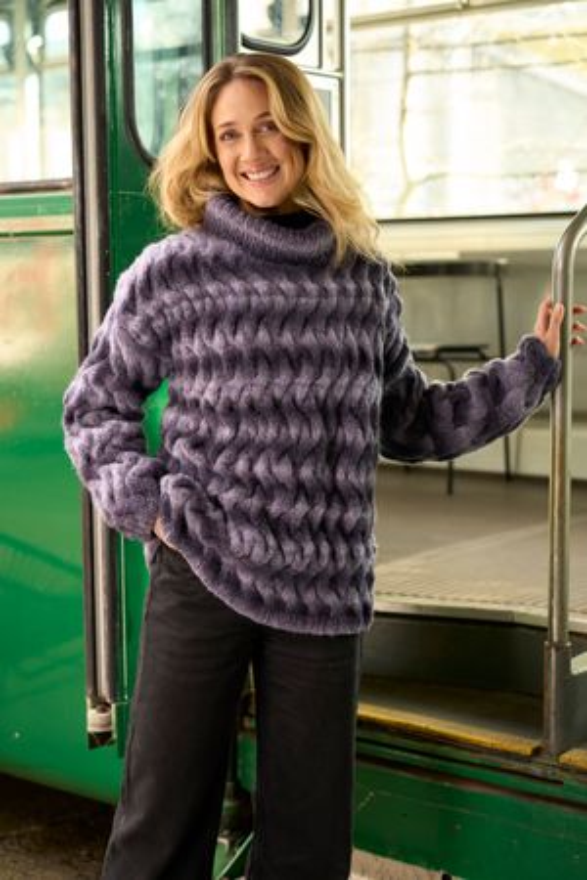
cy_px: 440
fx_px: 1516
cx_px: 294
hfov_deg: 21.9
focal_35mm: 62
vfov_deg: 32.4
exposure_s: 1/100
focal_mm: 62
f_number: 2.8
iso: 200
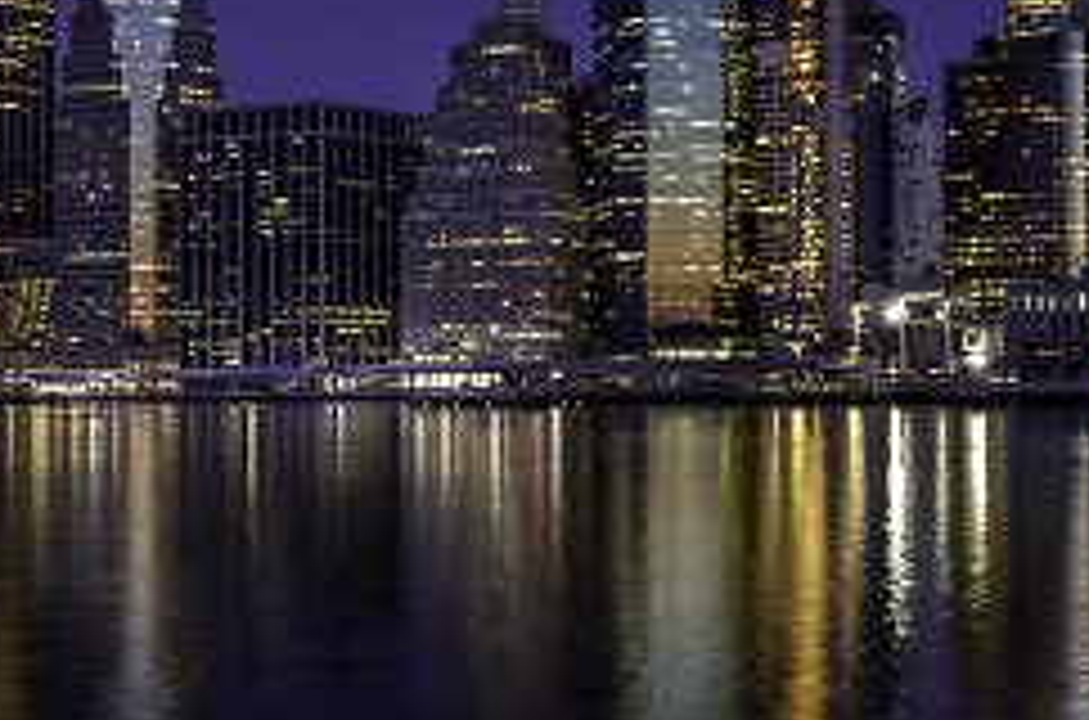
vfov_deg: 17.6
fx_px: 2323
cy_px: 288
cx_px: 918
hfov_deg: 25.8
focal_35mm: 77
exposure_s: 3
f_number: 4
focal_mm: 21
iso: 100
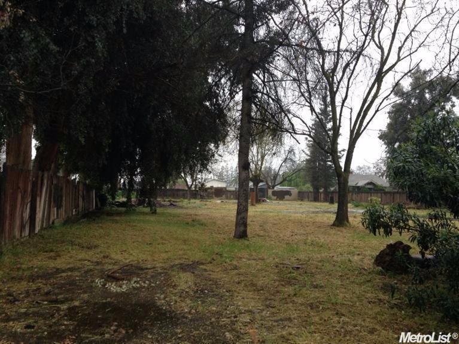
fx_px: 438
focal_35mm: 33
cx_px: 230
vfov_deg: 42.9
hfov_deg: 55.4
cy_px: 172
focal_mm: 4.12
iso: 64
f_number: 2.4
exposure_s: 1/60
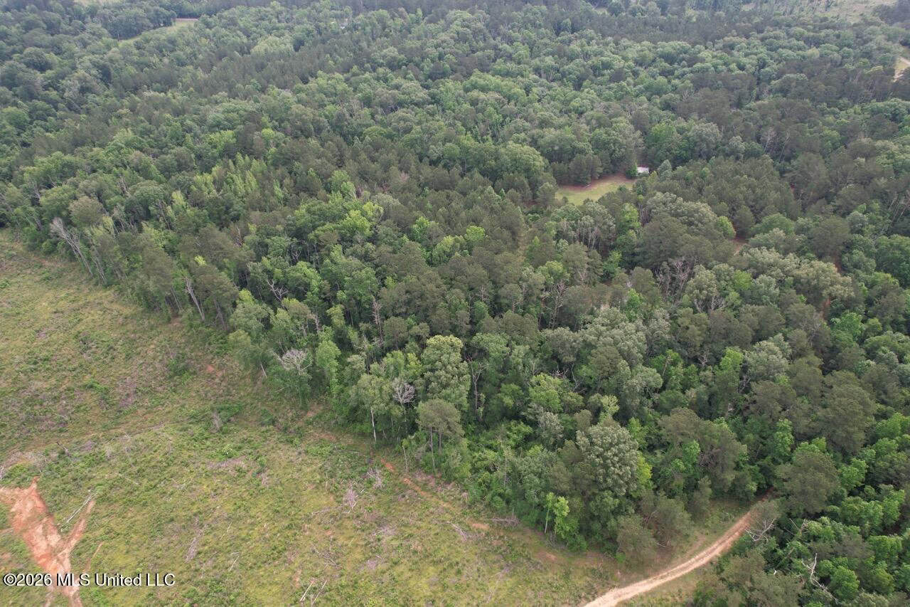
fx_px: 556
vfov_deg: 57.2
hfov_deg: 78.6
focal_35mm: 22
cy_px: 304
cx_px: 455
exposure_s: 1/500
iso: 100
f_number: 2.8
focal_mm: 8.4
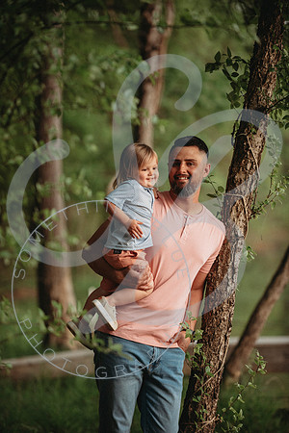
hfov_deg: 7.6
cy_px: 216
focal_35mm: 180
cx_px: 144
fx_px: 2167
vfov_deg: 11.4
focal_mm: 180
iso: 400
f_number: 2.8
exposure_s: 1/200
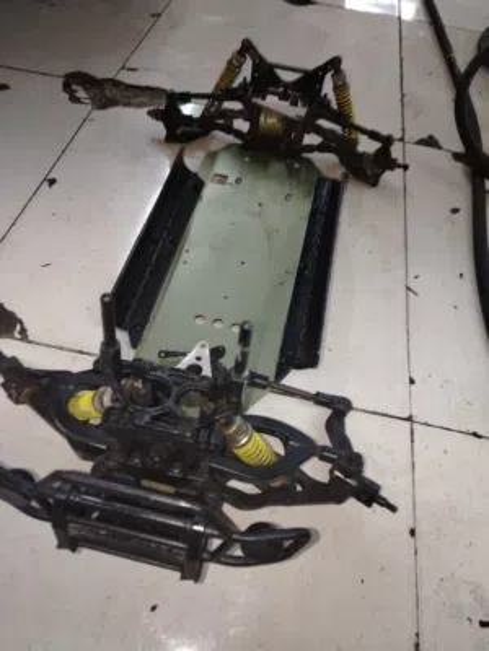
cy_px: 326
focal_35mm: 24
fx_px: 452
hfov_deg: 56.8
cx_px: 244
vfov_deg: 71.6
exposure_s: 1/33.3
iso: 1869
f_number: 1.75
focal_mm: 5.25
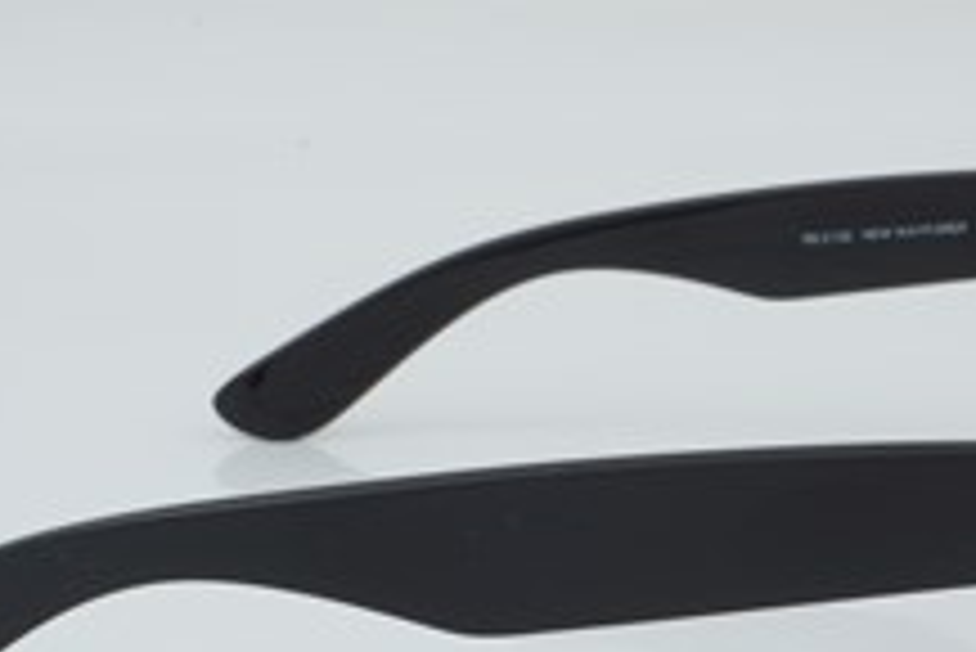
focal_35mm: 138
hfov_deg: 14.8
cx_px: 634
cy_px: 481
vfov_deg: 9.9
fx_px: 3744
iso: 100
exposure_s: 1/4
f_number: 29
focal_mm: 50
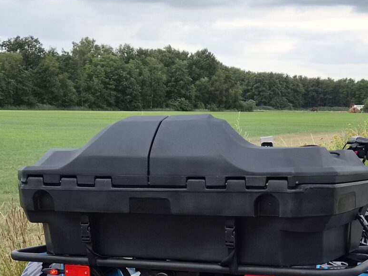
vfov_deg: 18.7
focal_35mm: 76
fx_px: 808
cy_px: 301
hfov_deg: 25.6
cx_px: 240
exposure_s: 1/882
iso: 80
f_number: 1.8
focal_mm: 5.4
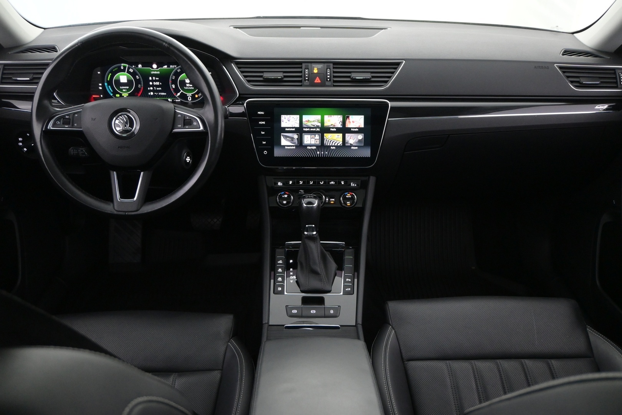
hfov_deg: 57.2
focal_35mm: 33
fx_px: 570
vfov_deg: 40.0
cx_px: 311
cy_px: 208
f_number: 4
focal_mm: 22
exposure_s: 1/40
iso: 2800
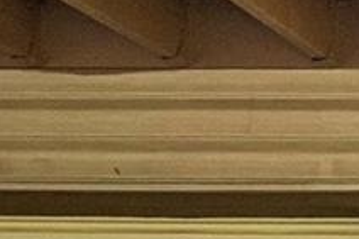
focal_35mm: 136
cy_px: 625
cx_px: 1152
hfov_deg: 10.0
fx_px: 1355
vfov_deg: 8.9
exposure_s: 1/30
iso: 250
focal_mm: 12
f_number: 8
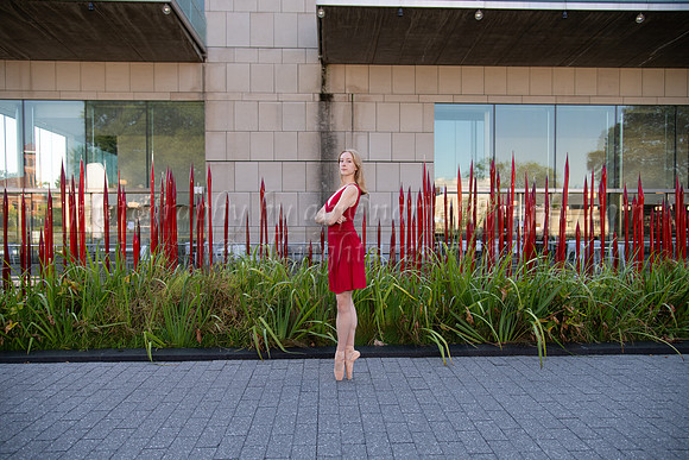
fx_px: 466
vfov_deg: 52.5
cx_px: 344
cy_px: 230
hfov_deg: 72.9
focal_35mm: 24
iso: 200
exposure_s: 1/400
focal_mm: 24
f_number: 4
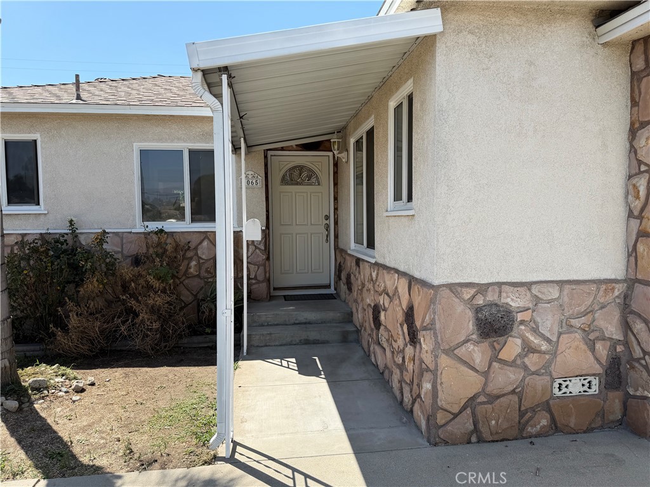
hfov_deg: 71.6
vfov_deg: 56.8
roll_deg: +2.1
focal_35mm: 24
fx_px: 451
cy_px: 244
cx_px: 325
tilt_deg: -2.6
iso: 80
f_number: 1.78
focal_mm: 6.76
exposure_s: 1/3145
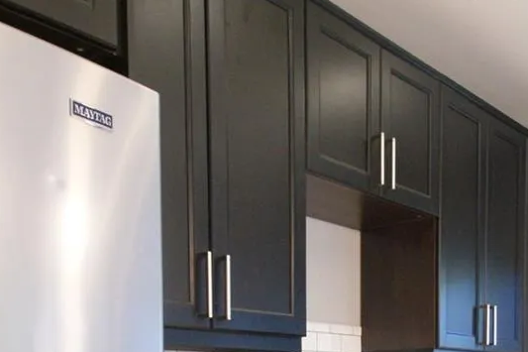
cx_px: 337
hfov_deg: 43.2
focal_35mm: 45
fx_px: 660
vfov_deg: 25.9
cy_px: 448
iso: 800
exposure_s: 1/10
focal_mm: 10
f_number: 6.3
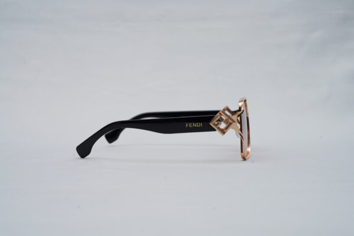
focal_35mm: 50
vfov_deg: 27.0
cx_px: 177
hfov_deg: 39.6
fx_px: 492
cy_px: 118
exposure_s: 1/160
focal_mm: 50
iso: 100
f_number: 9
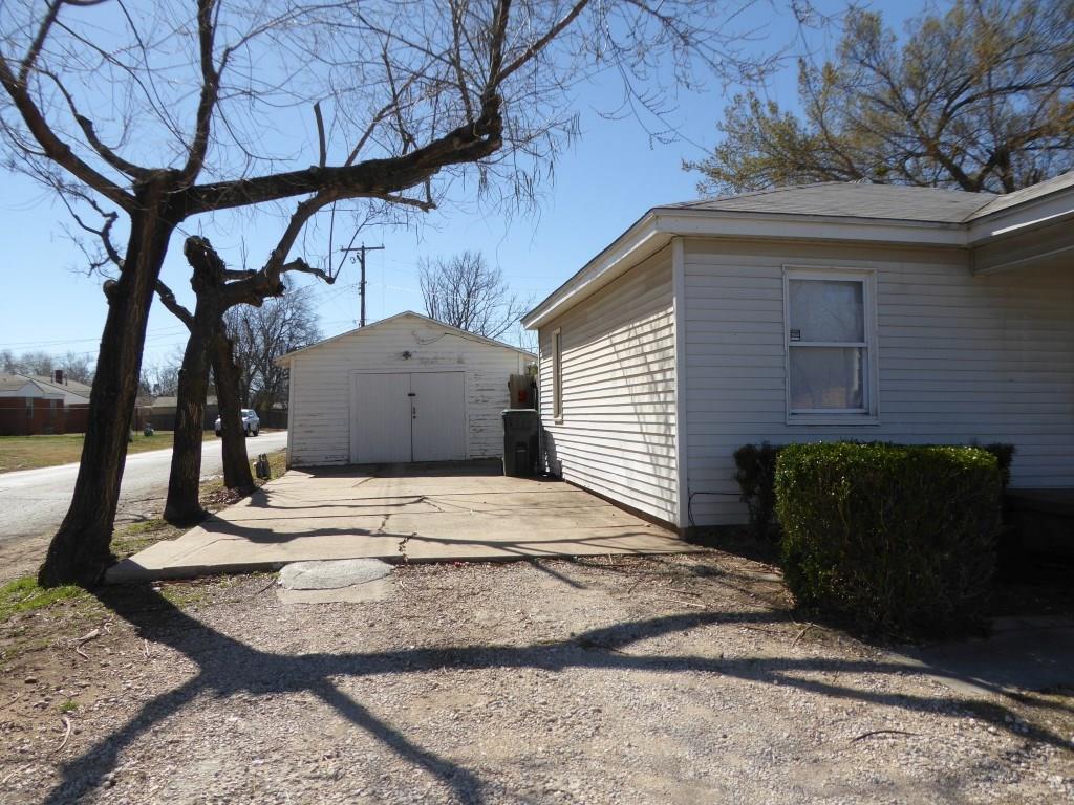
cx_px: 537
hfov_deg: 71.6
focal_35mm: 24
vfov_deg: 56.8
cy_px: 402
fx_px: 745
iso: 100
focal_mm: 4.3
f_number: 3.3
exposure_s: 1/1300
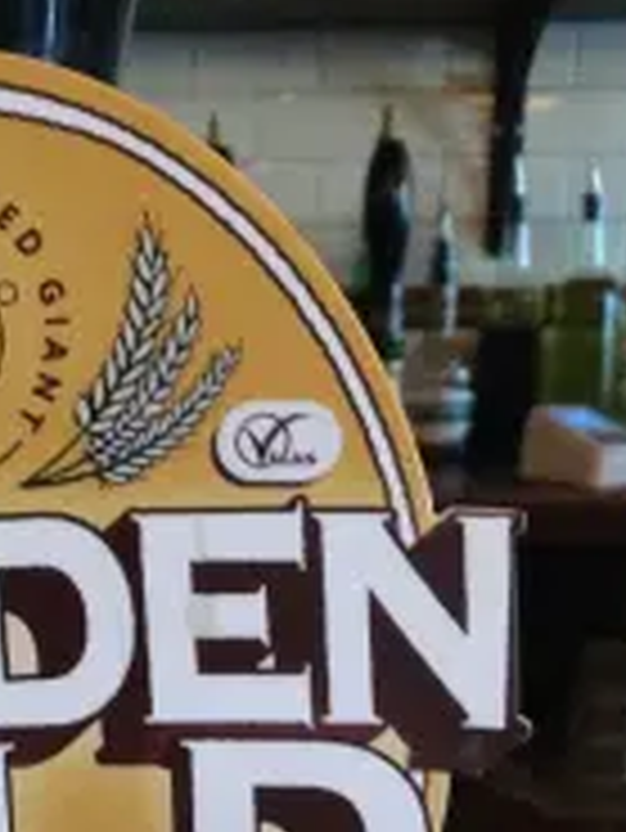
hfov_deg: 21.2
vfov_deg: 27.8
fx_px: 1614
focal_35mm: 67
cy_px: 769
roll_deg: +0.1
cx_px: 0
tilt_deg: -15.0
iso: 500
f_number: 2.4
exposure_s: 1/17
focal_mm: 3.3
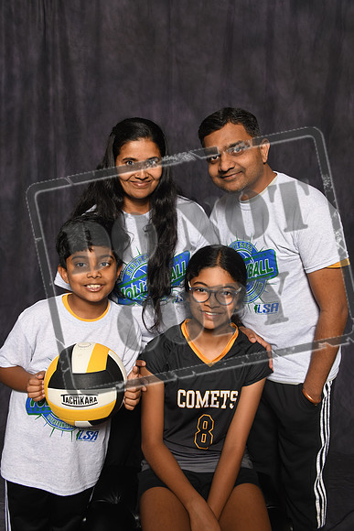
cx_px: 177
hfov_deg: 36.9
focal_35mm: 36
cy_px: 266
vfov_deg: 53.1
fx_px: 531
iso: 400
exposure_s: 1/125
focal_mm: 36
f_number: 8
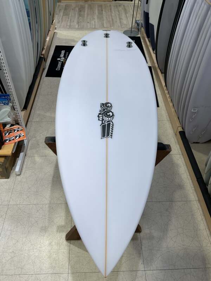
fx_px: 236
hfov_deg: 48.2
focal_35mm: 29
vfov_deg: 61.7
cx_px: 106
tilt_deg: -44.9
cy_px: 140
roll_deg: -0.5
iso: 20
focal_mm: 3
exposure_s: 1/120
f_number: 1.8
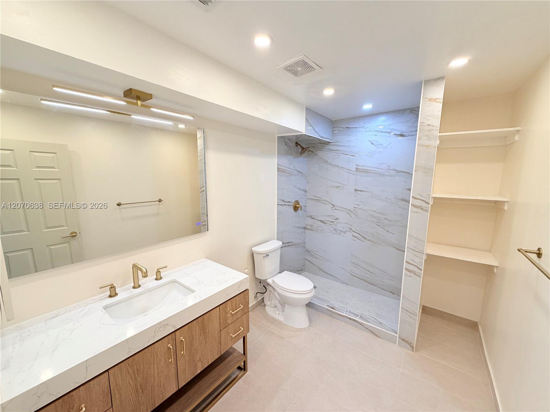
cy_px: 206
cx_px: 275
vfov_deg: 85.7
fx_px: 222
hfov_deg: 102.1
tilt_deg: -8.7
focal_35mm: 14
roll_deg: +0.1
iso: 200
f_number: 2.2
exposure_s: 1/120
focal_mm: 2.22
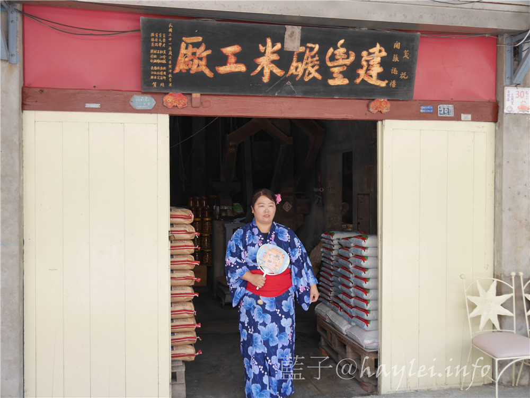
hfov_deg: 49.0
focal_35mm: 38
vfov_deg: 37.7
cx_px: 265
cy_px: 199
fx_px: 582
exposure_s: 1/100
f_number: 4
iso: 200
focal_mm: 19
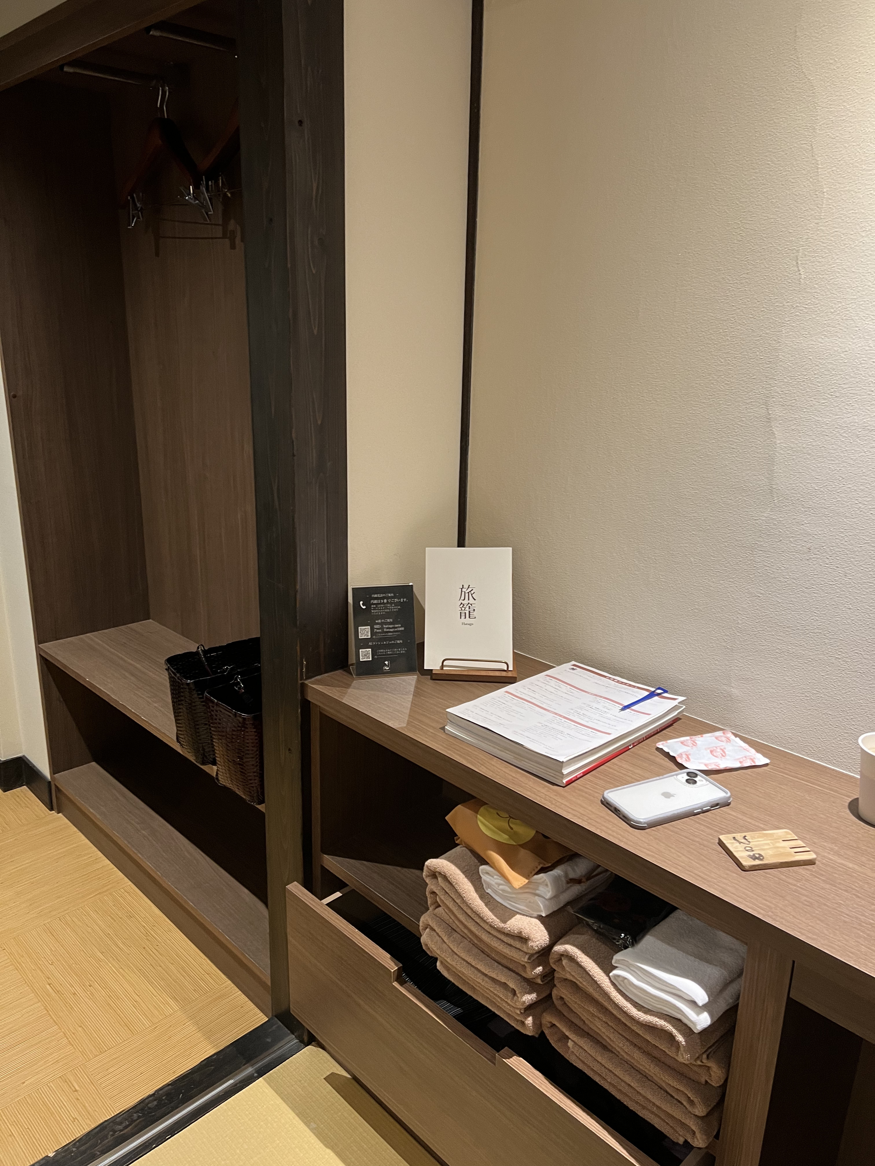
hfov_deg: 53.1
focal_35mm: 26
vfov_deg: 67.3
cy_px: 583
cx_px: 438
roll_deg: -0.1
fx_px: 876
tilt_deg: -17.3
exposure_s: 1/50
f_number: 1.5
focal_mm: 5.7
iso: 160
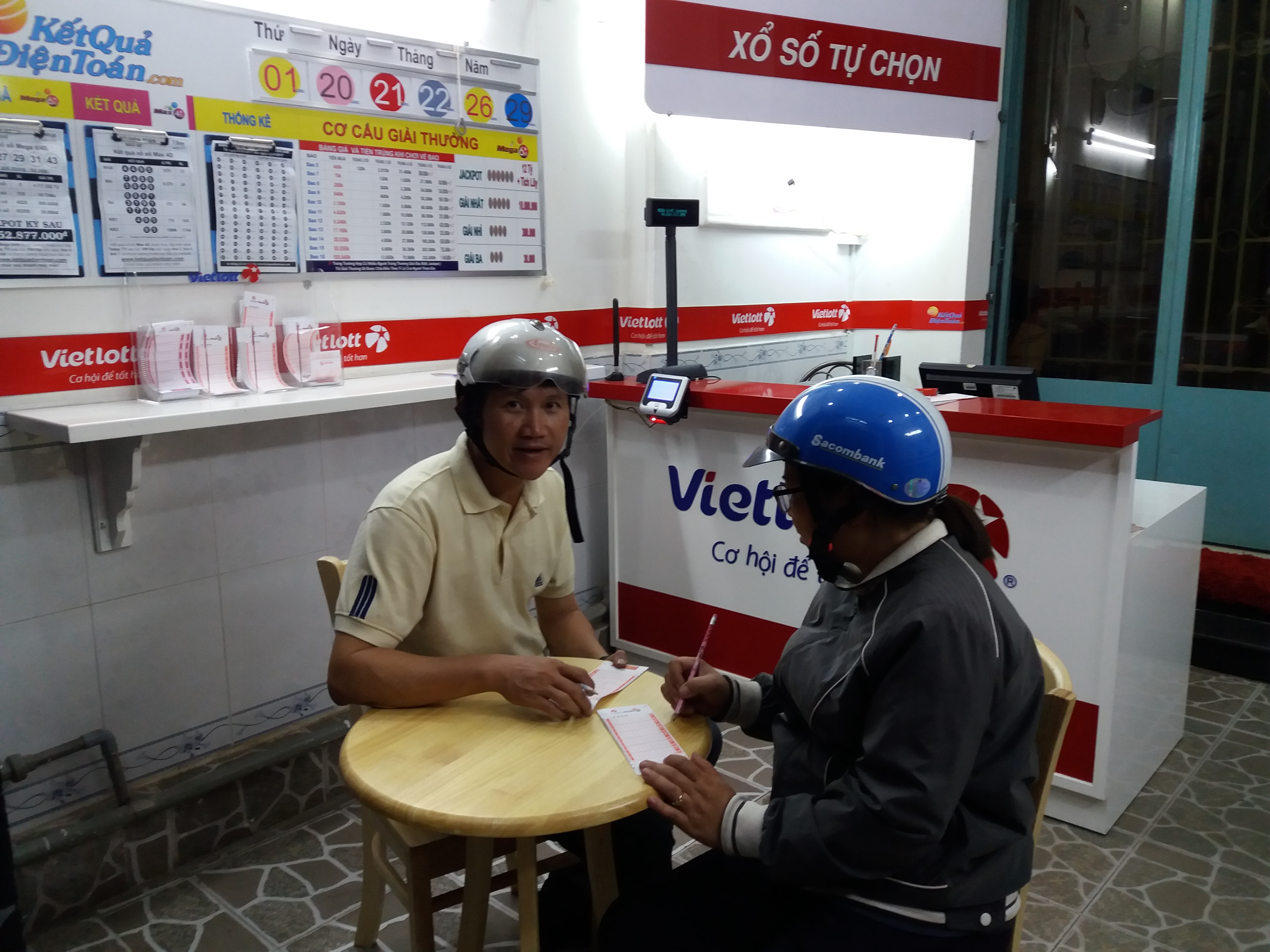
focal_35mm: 28
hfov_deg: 63.4
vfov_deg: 49.7
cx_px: 635
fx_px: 1027
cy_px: 476
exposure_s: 1/33
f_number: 1.9
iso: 160
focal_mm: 3.7
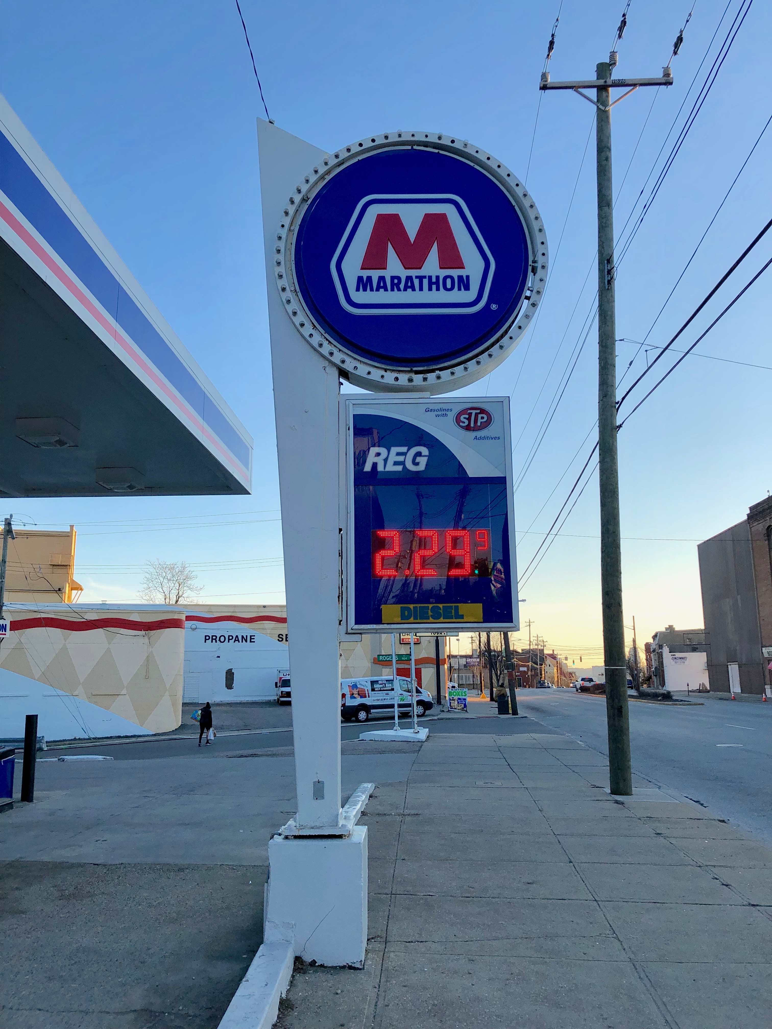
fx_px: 833
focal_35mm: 28
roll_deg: -0.9
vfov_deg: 63.4
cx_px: 386
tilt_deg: +10.5
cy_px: 514
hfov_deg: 49.7
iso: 20
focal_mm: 3.99
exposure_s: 1/787
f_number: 1.8
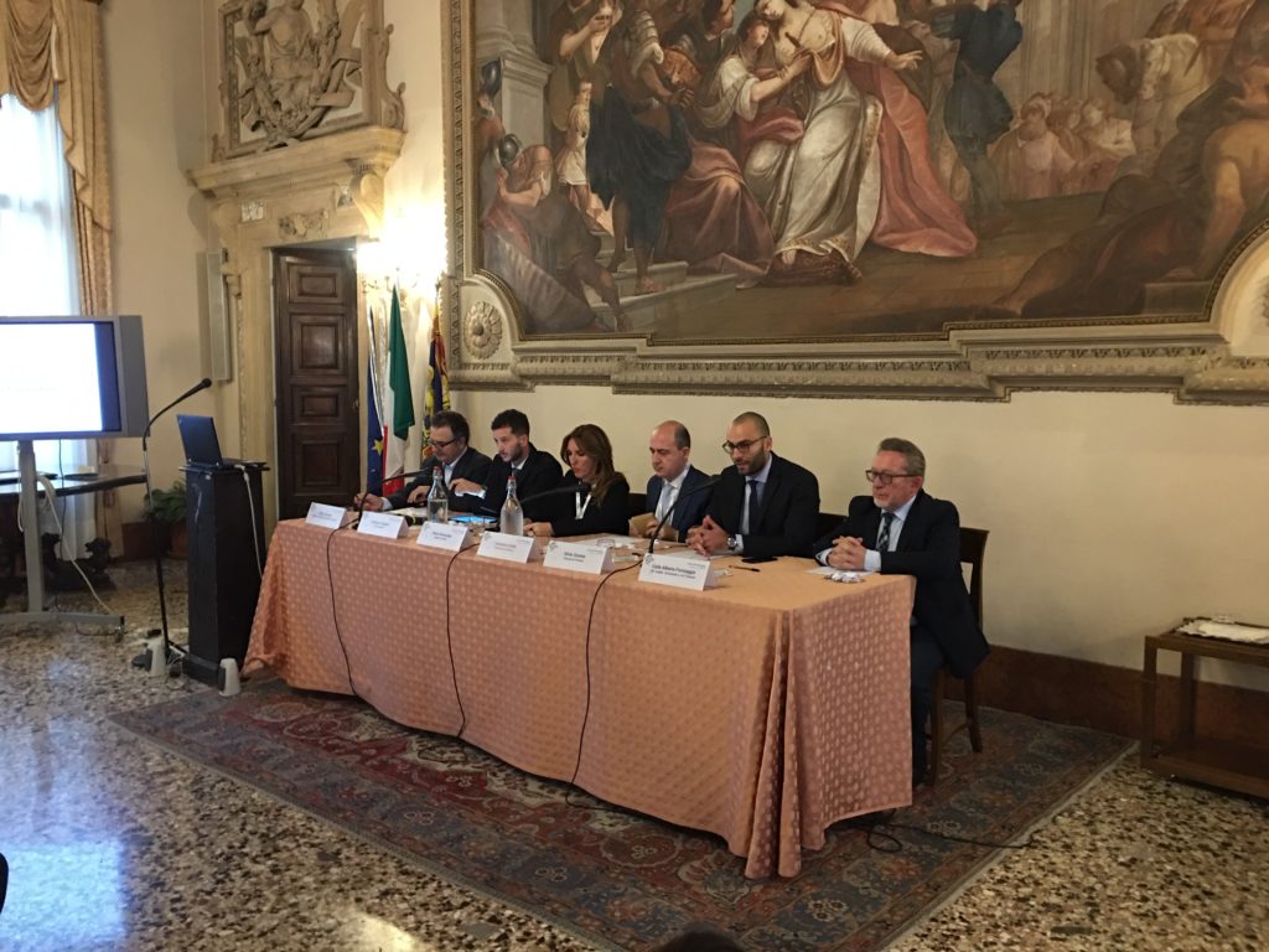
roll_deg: -0.7
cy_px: 476
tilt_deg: -5.5
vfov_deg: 48.2
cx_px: 634
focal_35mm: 29
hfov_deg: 61.7
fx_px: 1063
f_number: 2.2
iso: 160
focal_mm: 4.15
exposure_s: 1/8
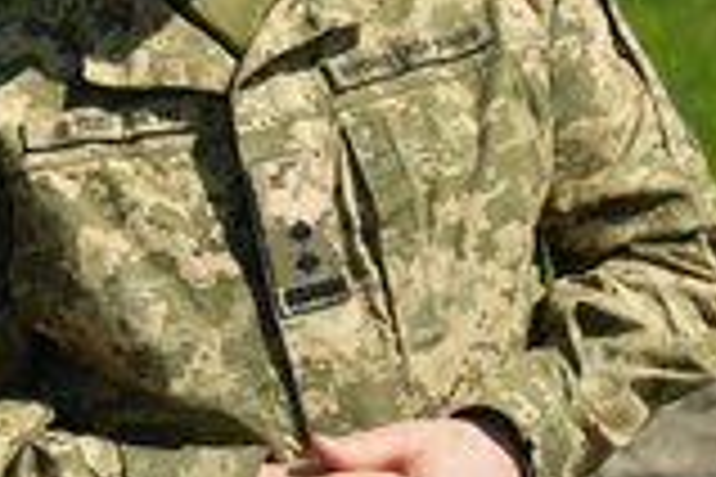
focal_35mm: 73
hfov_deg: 27.6
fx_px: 1452
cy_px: 52
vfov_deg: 18.4
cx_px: 284
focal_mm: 29
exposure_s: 1/500
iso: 80
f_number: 2.8
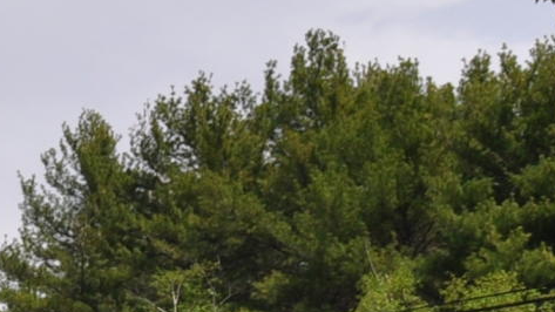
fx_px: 2634
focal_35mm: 179
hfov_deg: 10.8
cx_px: -600
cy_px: 903
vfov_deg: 6.3
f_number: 10
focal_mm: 18
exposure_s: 1/400
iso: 200
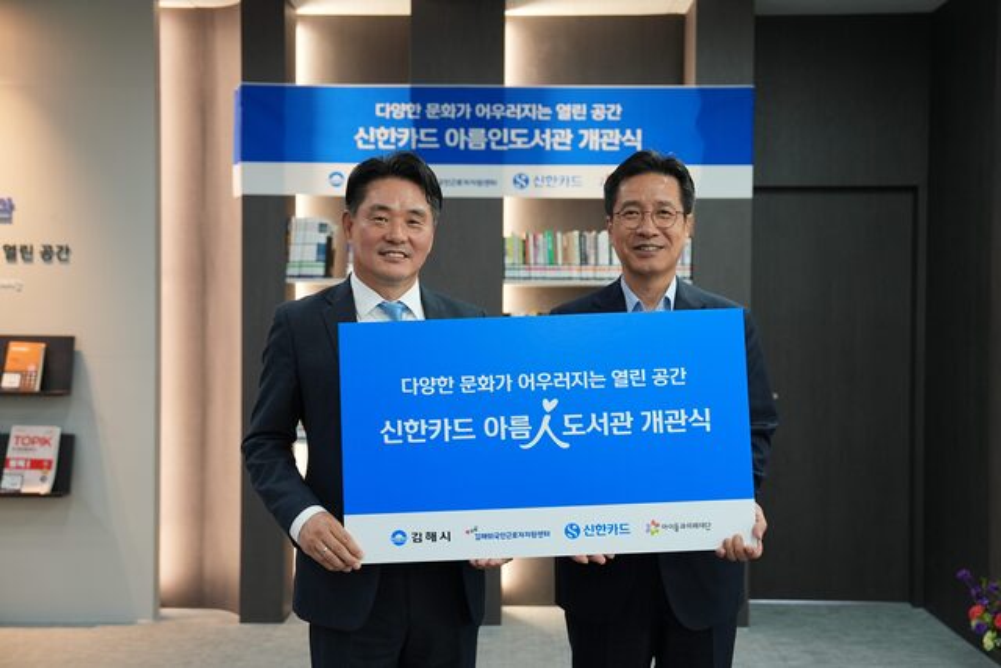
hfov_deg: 48.4
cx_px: 500
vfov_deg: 33.4
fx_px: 1112
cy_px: 334
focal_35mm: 40
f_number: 2.8
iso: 800
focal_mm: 40
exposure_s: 1/160
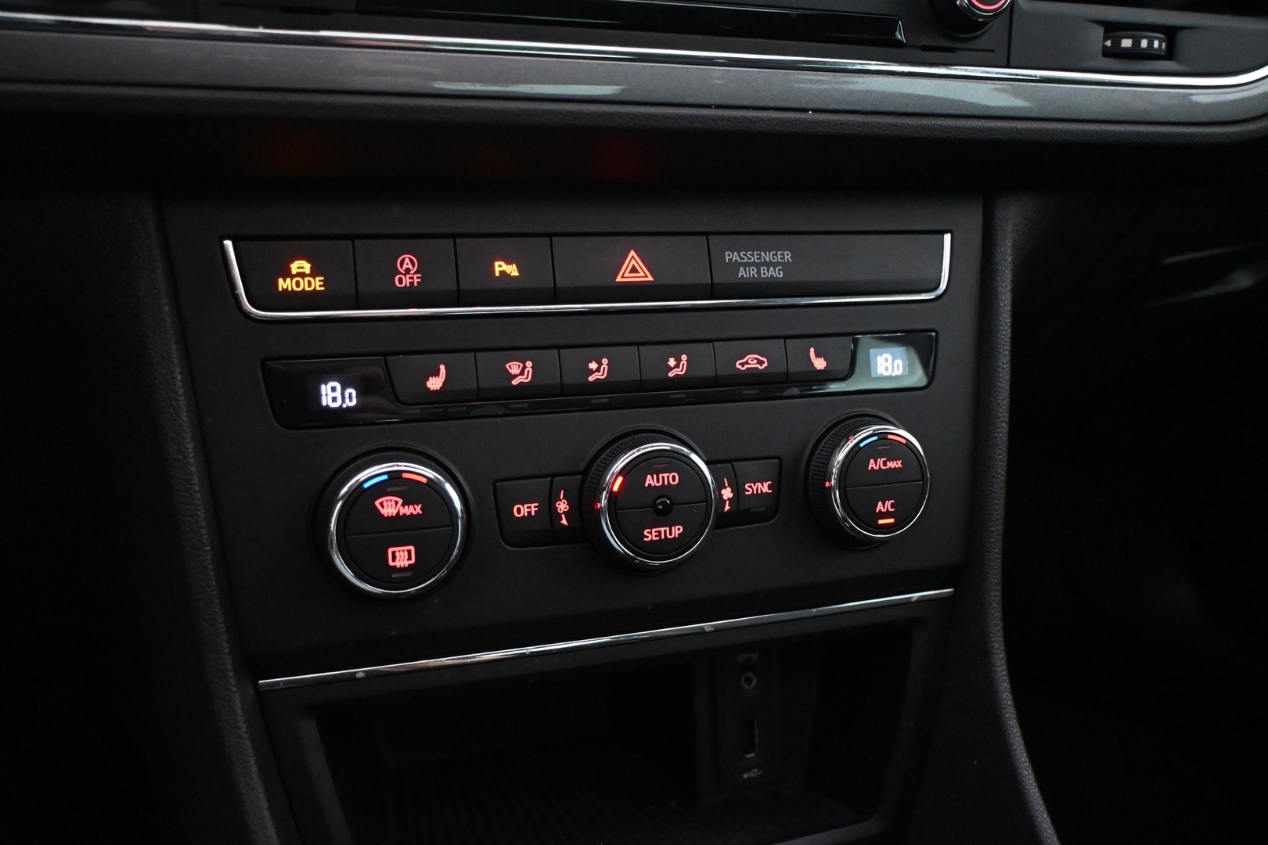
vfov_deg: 42.6
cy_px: 422
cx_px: 634
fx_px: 1083
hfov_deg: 60.7
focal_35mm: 31
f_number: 3.8
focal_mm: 20.5
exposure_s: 1/60
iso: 8000
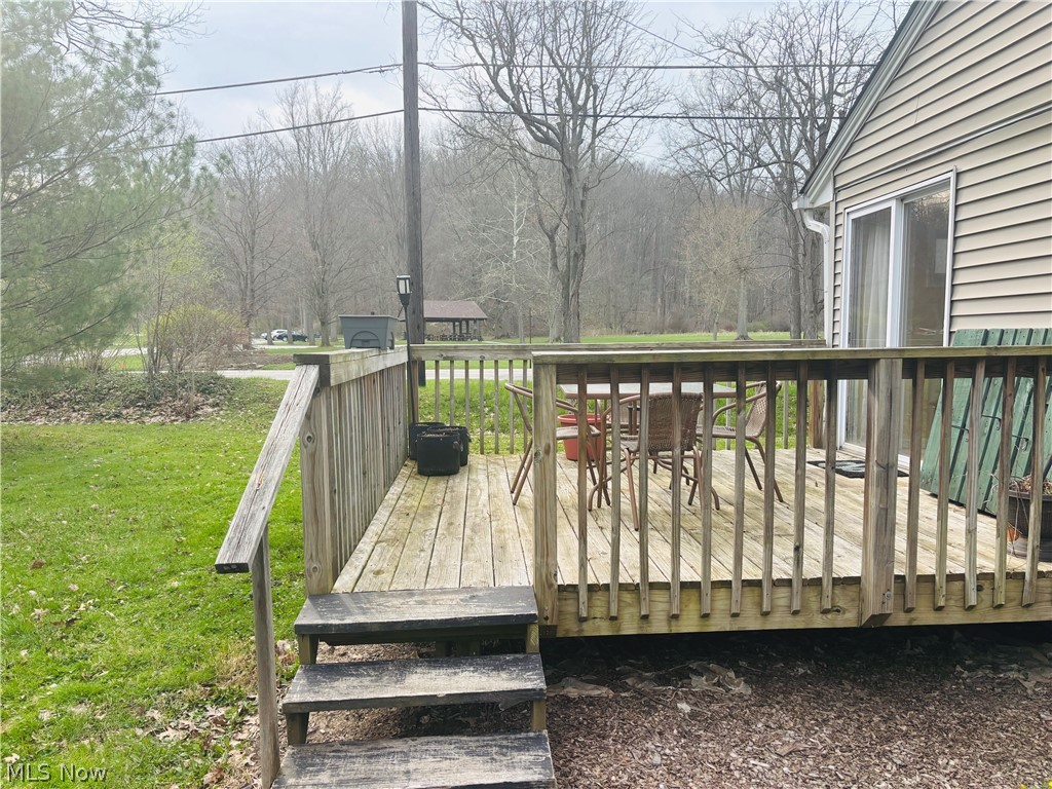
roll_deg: +0.2
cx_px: 526
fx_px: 790
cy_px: 394
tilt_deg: -4.5
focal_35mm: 26
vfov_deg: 53.1
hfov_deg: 67.3
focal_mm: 5.96
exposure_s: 1/702
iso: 50
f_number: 1.6
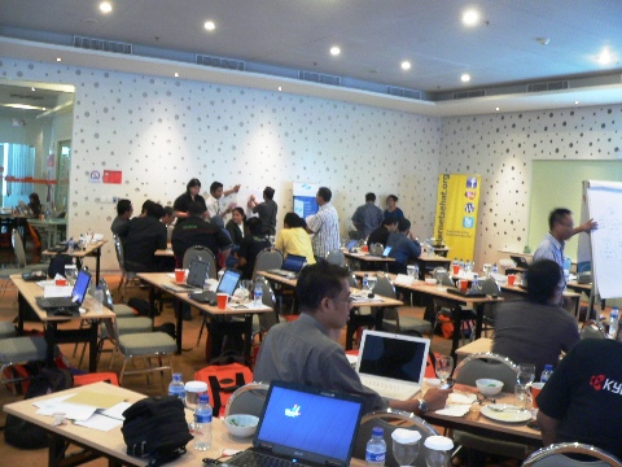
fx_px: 647
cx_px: 311
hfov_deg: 51.4
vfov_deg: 39.7
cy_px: 234
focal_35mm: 36
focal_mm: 6
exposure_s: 1/4
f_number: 2.8
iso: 200
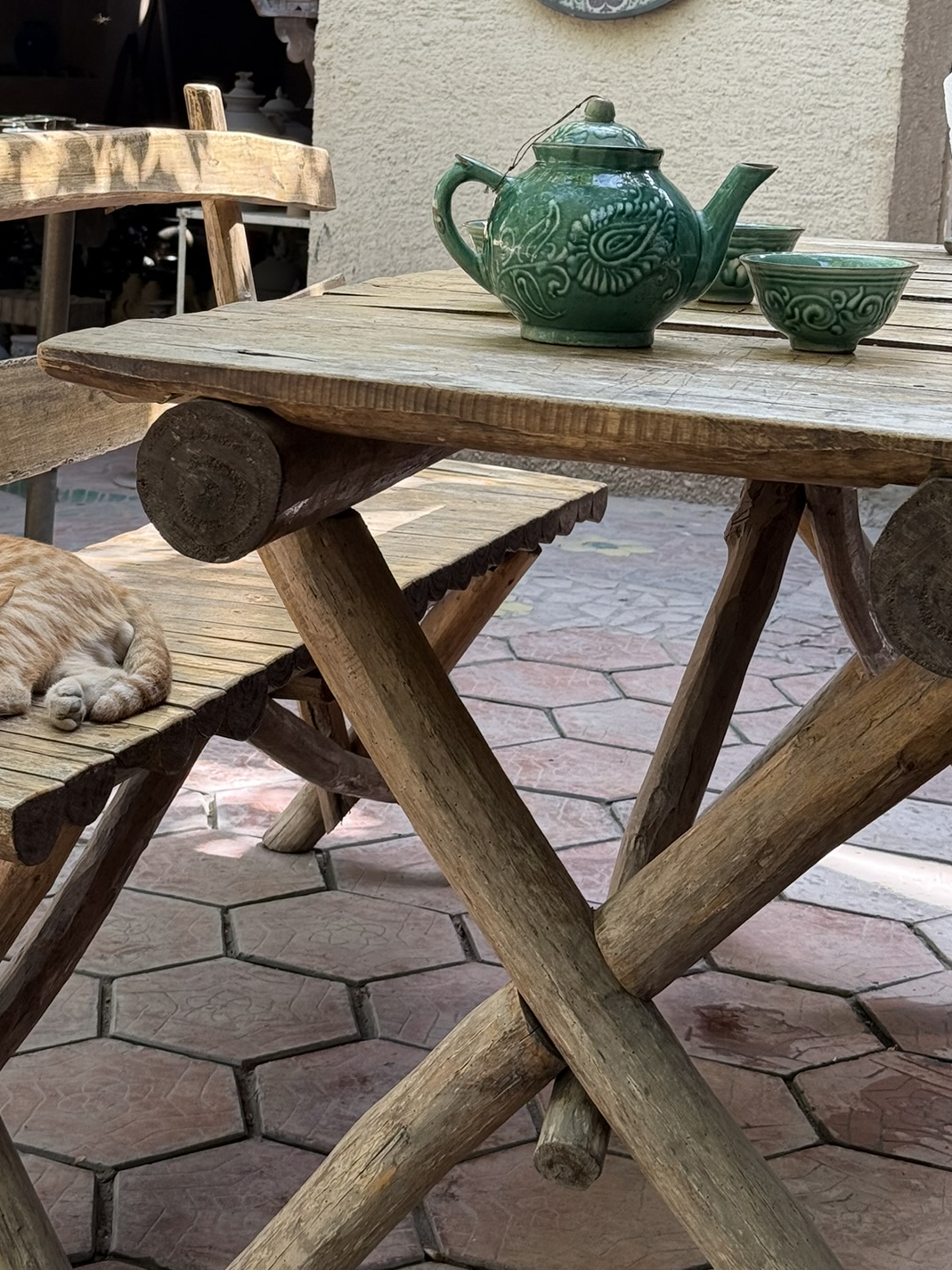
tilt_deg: -5.7
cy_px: 388
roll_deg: -4.0
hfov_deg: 21.2
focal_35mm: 69
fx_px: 2530
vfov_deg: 27.9
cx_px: 277
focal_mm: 6.76
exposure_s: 1/364
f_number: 1.78
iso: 64
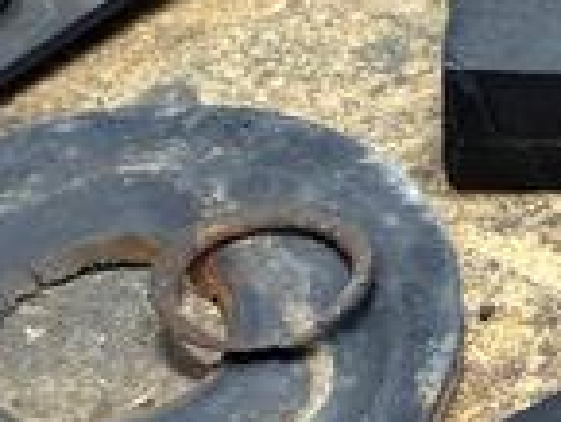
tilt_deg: -52.5
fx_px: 1427
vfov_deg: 15.9
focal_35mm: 88
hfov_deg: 21.1
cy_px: 565
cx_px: 629
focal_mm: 2.22
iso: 500
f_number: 2.2
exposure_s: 1/60
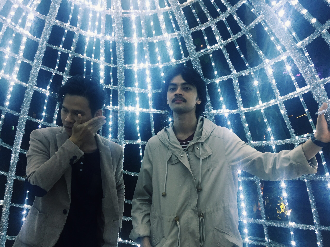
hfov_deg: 61.7
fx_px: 276
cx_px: 165
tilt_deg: +1.3
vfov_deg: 48.2
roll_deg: -1.9
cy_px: 124
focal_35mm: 29
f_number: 2.2
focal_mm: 4.15
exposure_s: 1/33
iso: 100
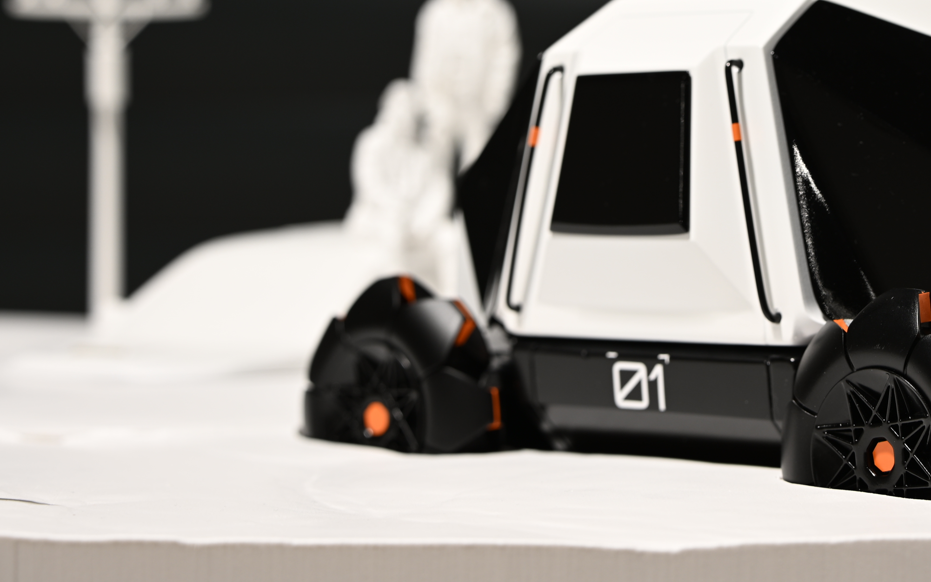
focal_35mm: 137
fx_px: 3476
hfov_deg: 15.2
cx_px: 700
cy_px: 134
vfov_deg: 9.5
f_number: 5.6
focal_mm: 89
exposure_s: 1/10
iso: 100
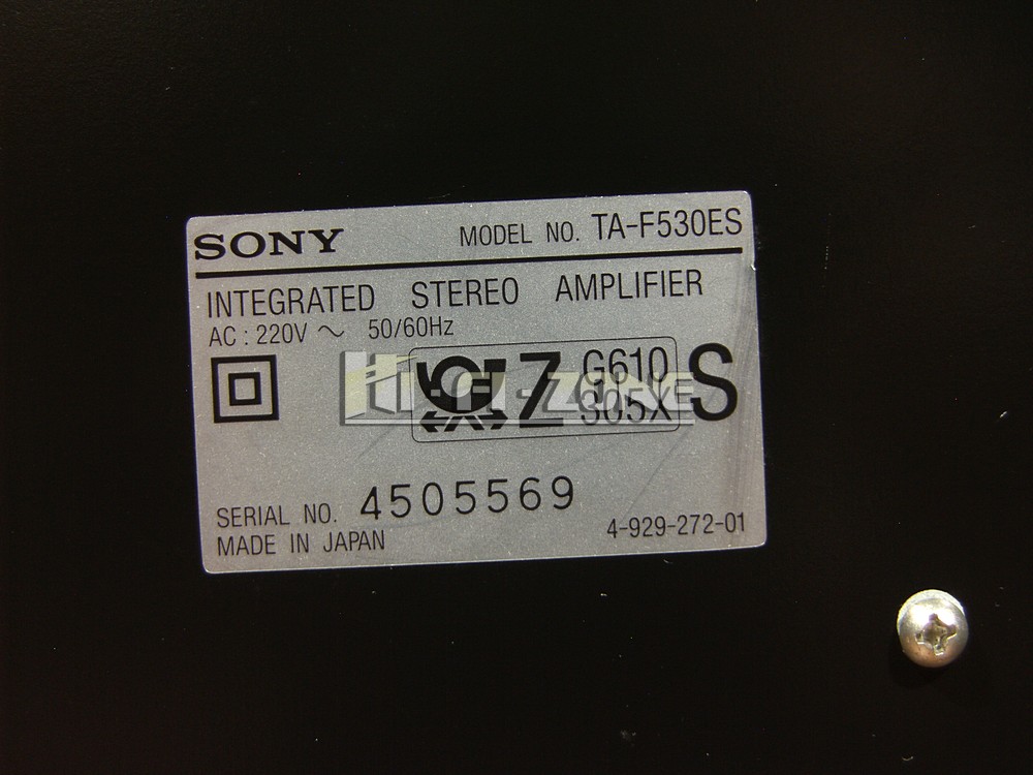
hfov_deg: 21.8
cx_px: 516
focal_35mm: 90
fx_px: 2686
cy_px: 388
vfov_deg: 16.4
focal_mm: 23.2
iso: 50
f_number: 3.2
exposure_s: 1/100
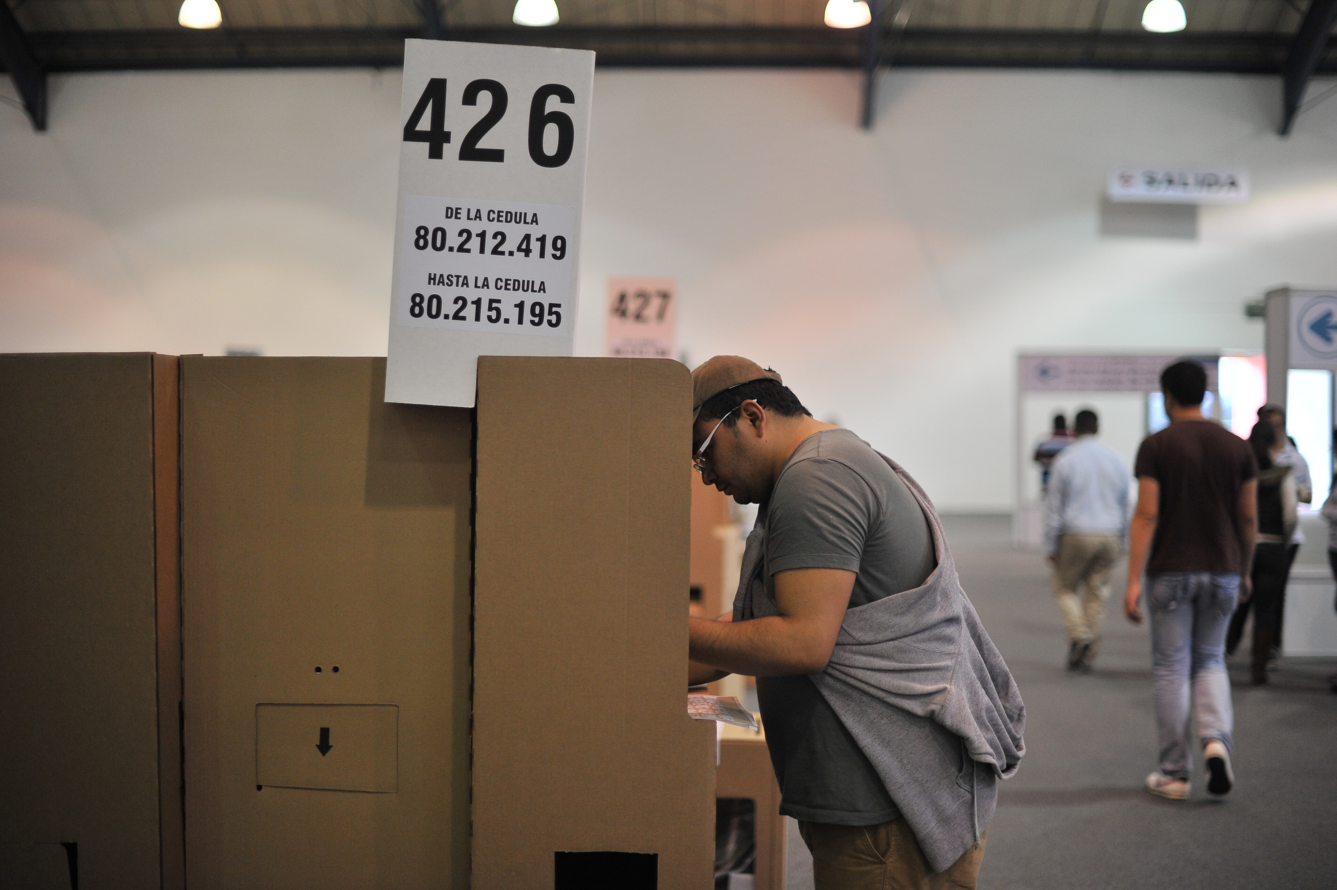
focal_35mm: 50
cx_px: 668
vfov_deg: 27.0
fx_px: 1856
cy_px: 445
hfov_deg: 39.6
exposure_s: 1/800
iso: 1600
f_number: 1.6
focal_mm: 50
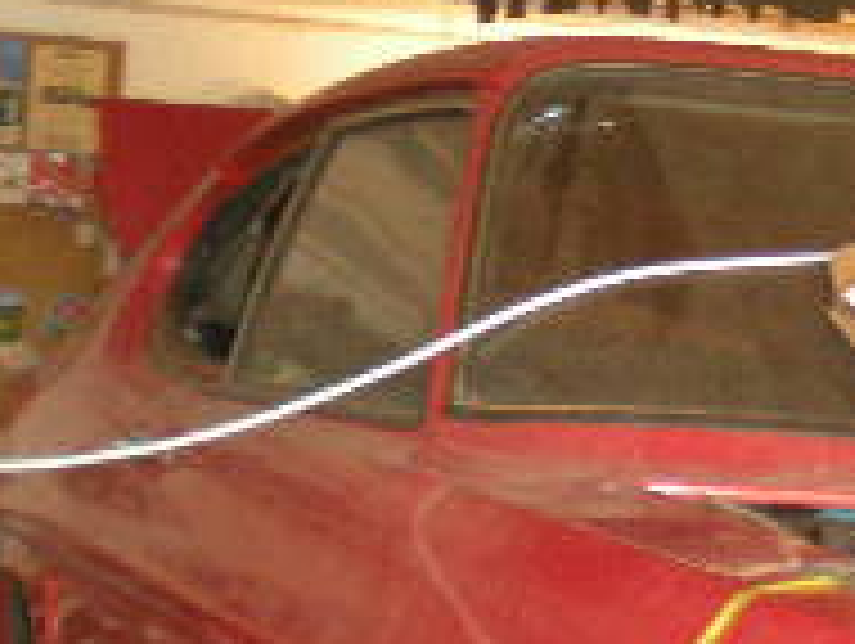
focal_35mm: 128
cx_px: 850
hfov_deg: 15.1
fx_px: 3166
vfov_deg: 11.4
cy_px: -104
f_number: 3.1
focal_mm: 6.3
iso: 281
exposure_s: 1/30
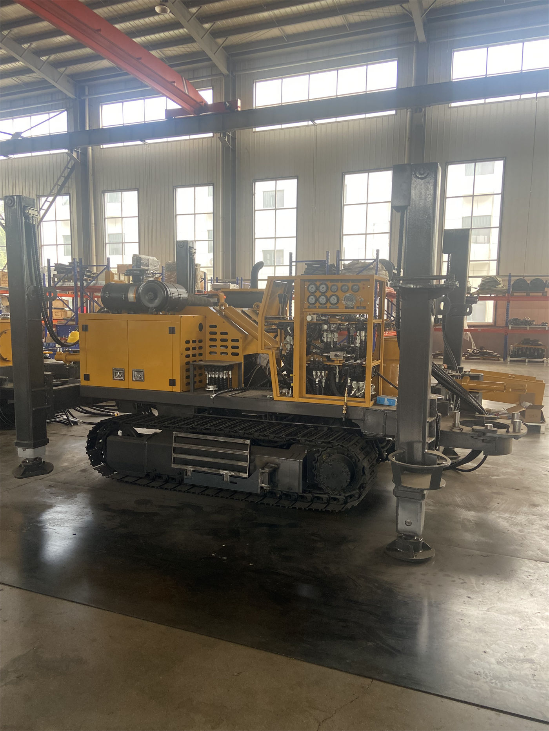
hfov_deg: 53.1
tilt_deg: -4.5
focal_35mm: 26
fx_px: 550
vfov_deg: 67.3
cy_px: 366
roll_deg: -0.5
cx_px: 274
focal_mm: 4.25
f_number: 1.8
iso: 125
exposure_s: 1/121
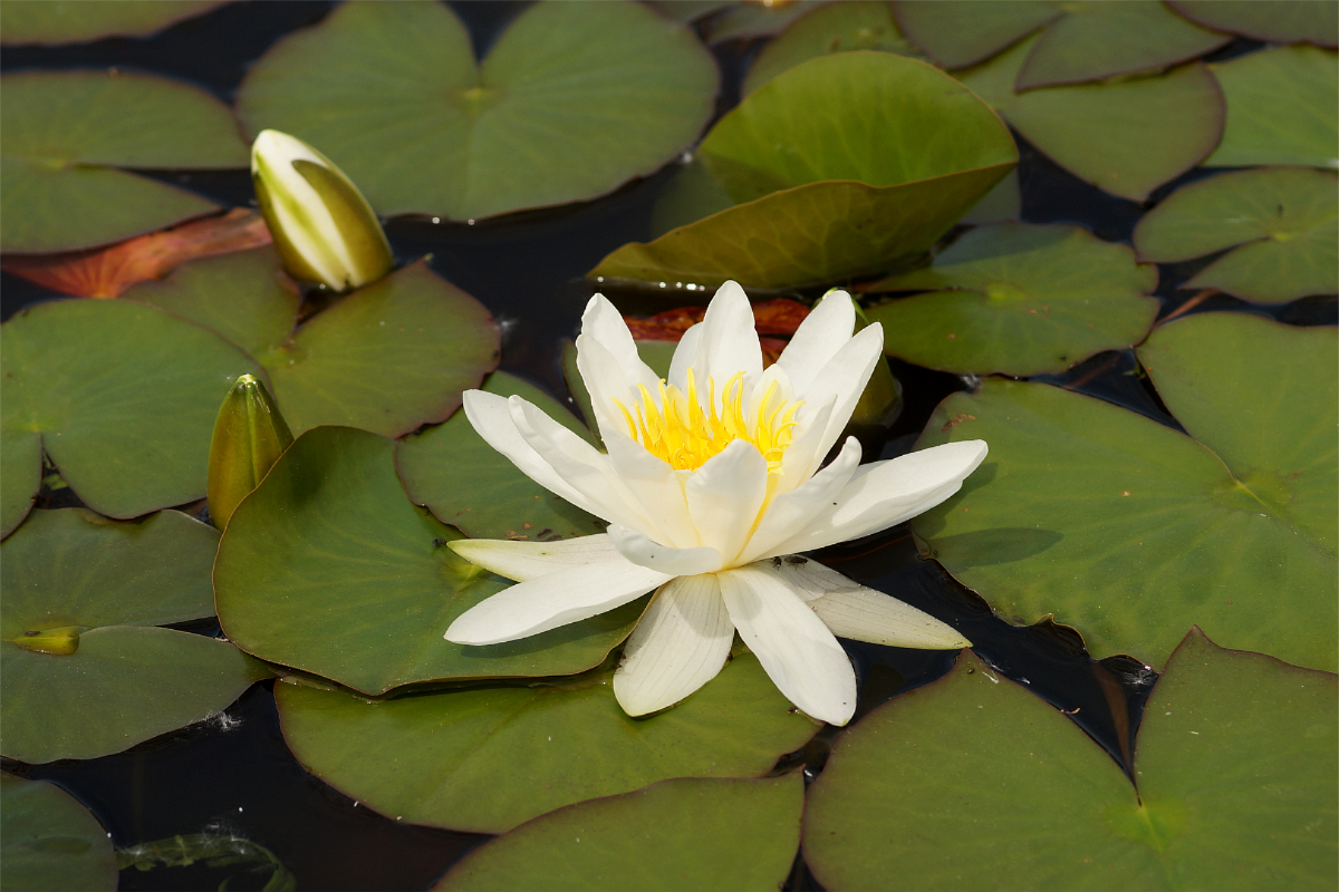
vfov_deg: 9.1
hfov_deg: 13.7
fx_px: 5579
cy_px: 446
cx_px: 670
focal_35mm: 150
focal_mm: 100
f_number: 5
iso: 100
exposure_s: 1/640
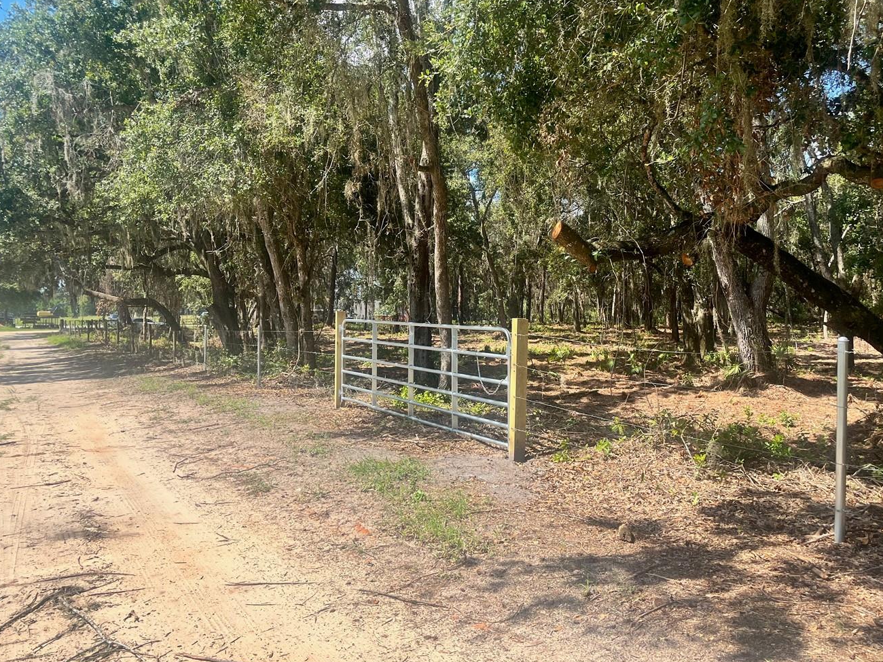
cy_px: 313
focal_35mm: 32
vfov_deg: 44.1
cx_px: 461
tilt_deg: +0.7
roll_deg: -0.4
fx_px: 816
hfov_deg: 56.8
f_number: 1.6
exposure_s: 1/1992
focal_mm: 5.1
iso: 50
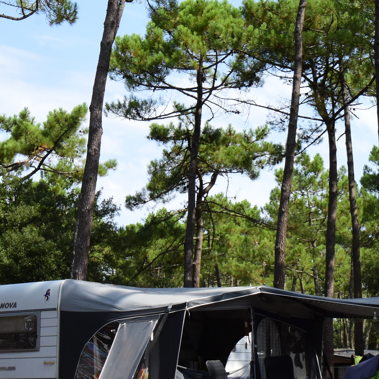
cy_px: 198
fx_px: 917
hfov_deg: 23.1
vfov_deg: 23.4
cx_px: 284
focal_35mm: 74
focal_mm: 24
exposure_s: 1/500
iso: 800
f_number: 11
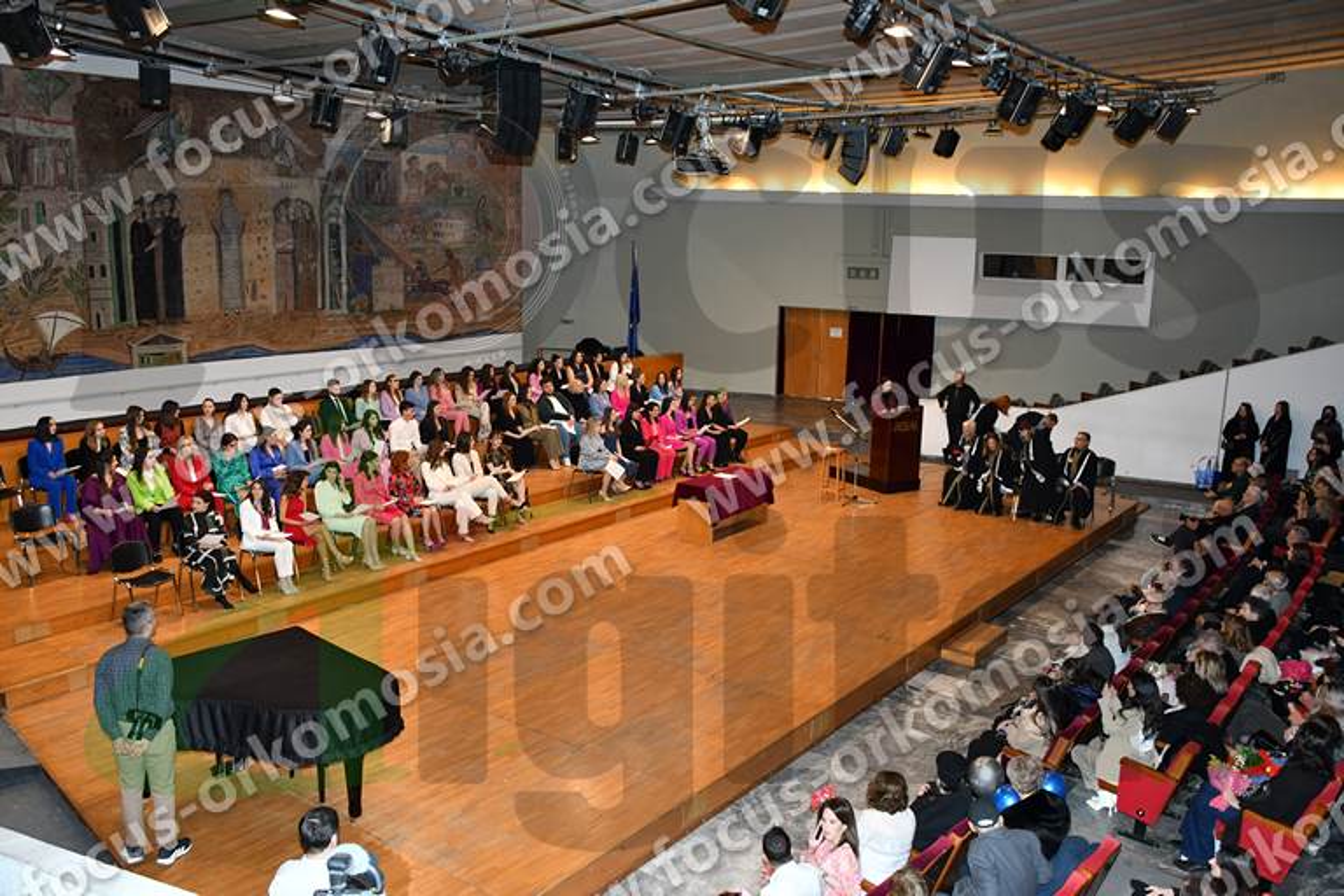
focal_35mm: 30
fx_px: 1120
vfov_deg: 43.6
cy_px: 448
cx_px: 672
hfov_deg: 61.9
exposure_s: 1/200
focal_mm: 20
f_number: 5
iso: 1400
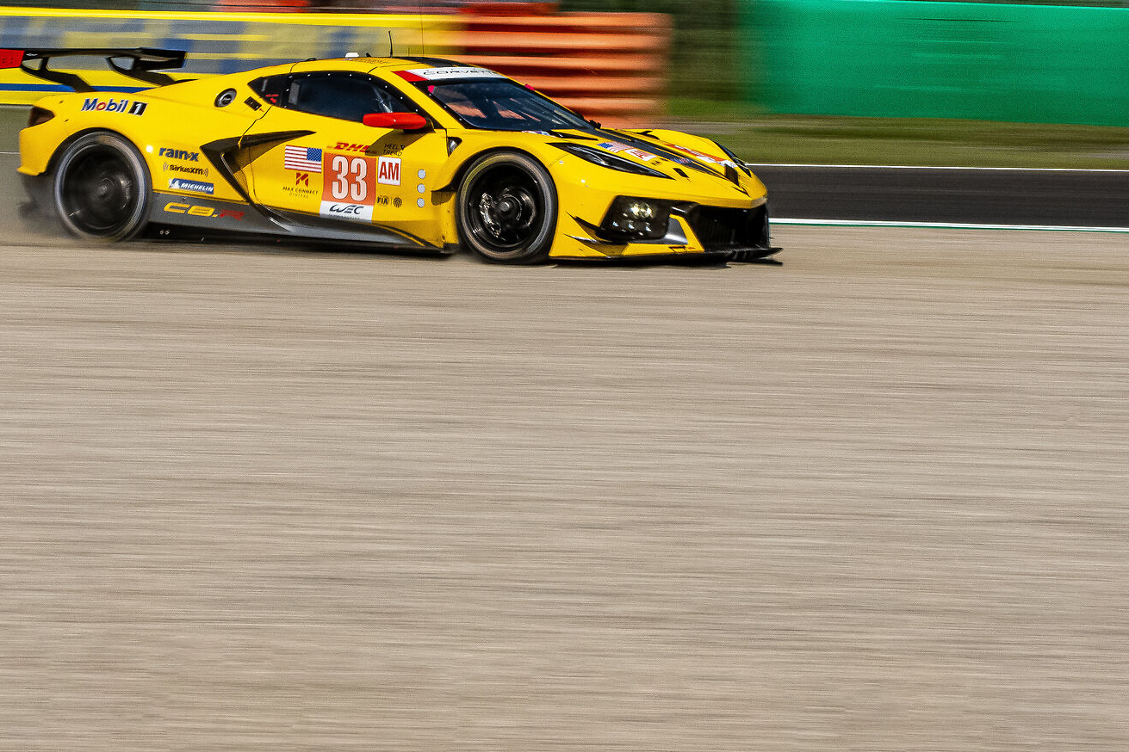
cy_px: 91
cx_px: 522
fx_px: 8182
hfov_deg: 7.9
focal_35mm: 261
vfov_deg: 5.3
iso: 100
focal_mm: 95
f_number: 16
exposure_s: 1/50
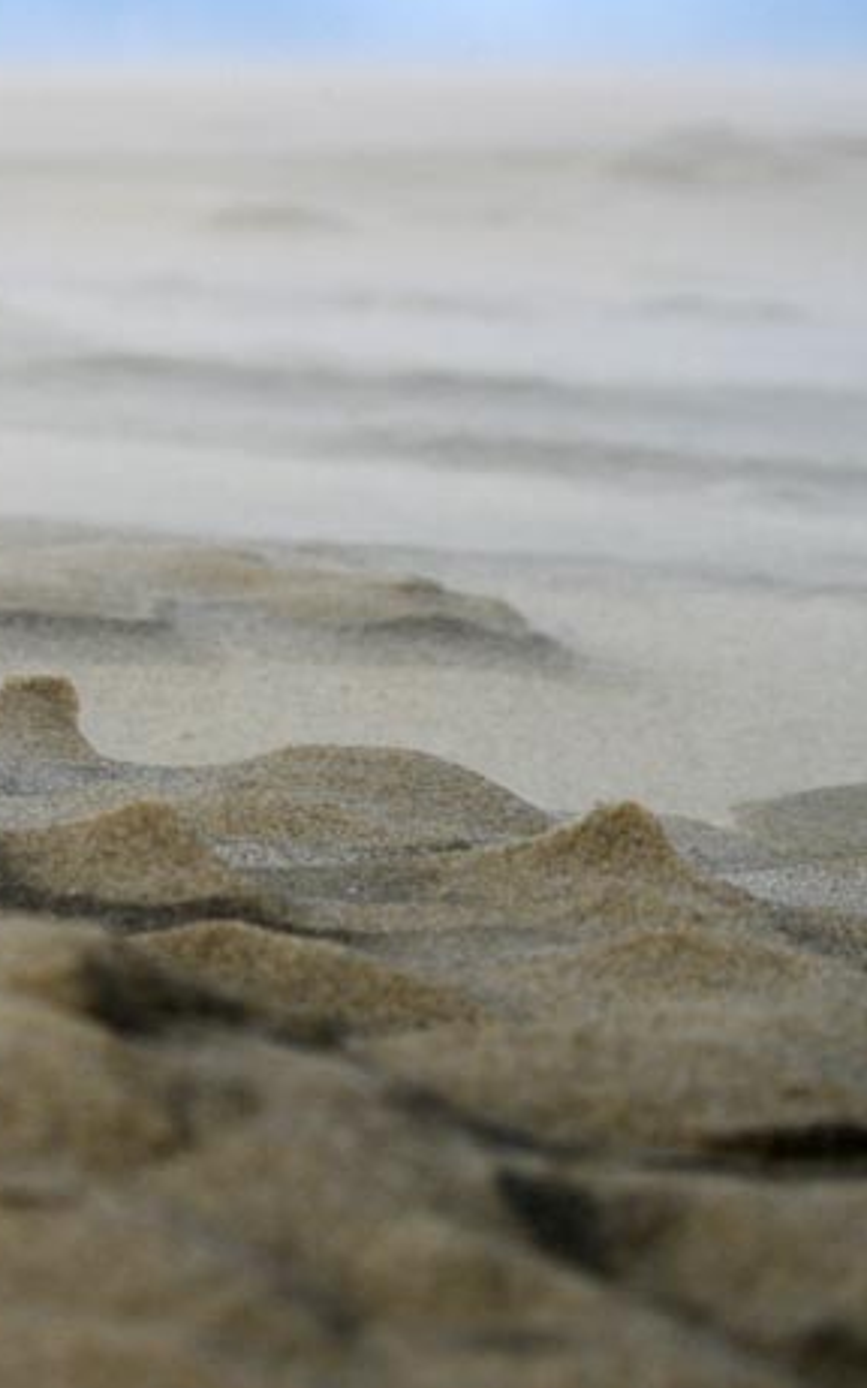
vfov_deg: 18.0
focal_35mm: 116
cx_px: 93
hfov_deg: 11.2
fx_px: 4387
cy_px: 691
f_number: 11
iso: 200
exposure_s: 1/200
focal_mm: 50
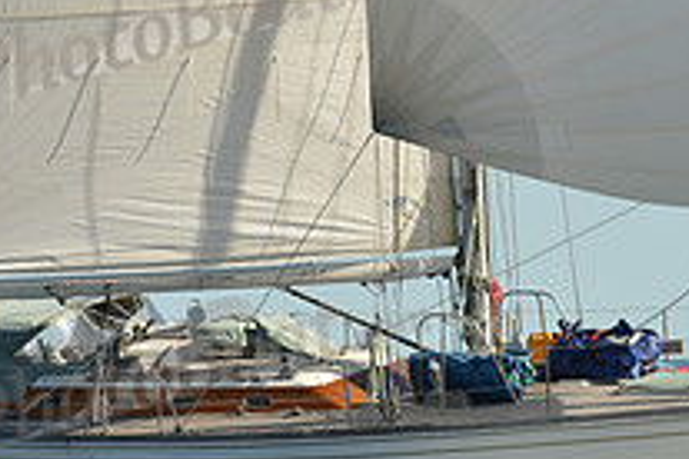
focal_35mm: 336
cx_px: 606
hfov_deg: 6.1
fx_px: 6430
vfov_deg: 4.1
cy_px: 148
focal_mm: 120
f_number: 5.6
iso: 320
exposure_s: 1/1250
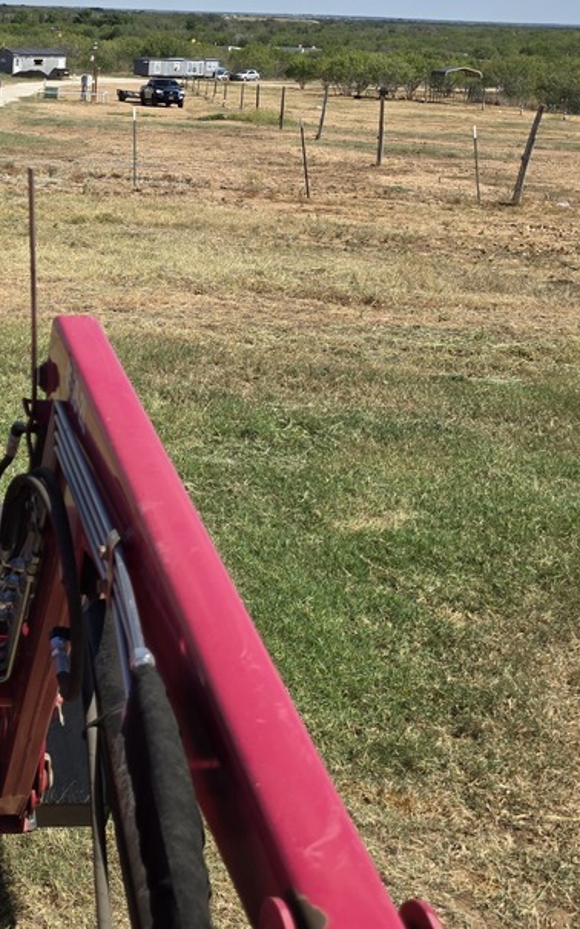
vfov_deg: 34.6
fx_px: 1467
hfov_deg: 21.2
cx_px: -57
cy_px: 270
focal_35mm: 58
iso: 12
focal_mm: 6.3
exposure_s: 1/1151
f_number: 1.7
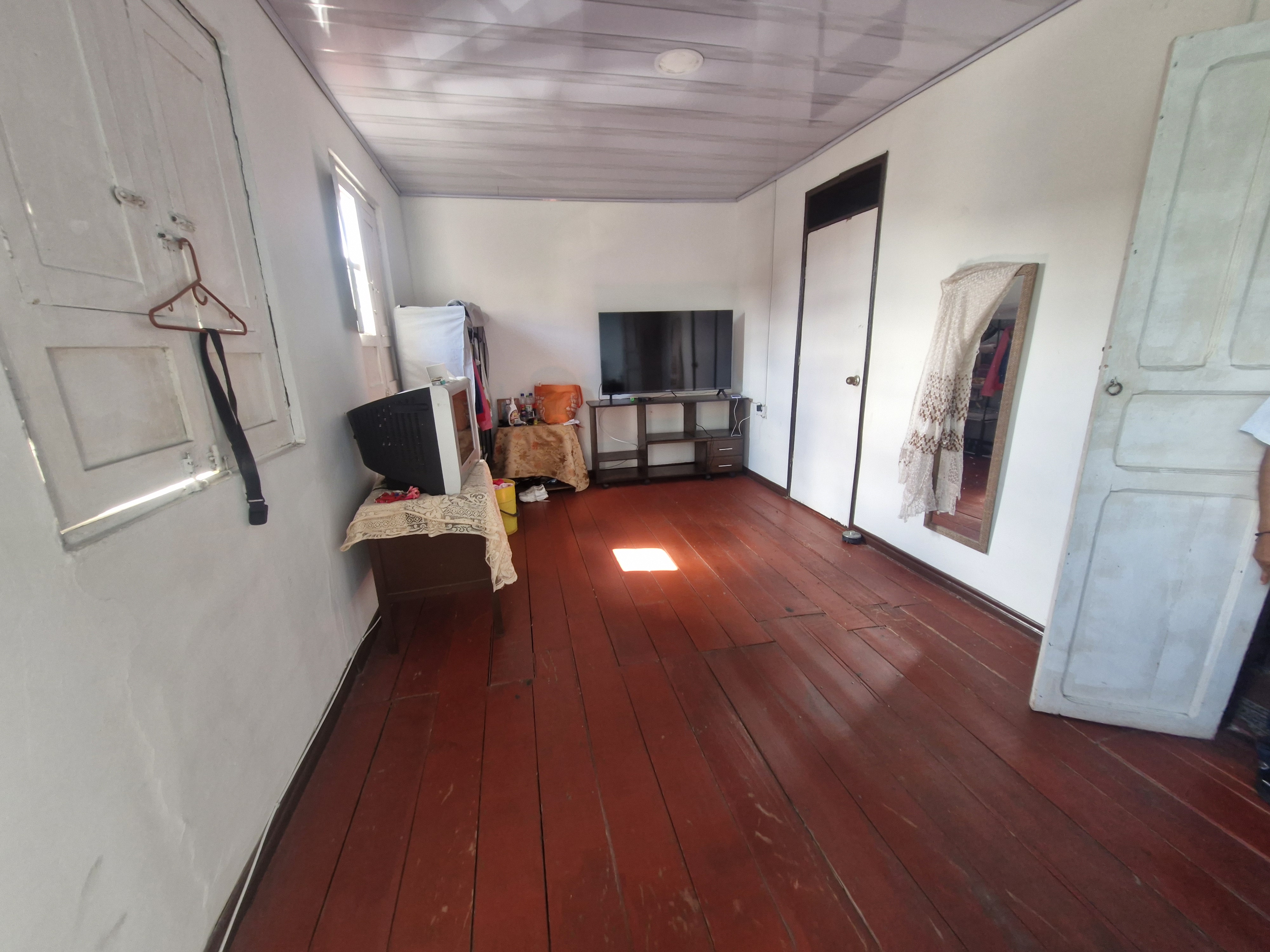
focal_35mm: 13
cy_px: 476
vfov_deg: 89.9
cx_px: 635
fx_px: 477
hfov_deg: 106.2
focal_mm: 1.74
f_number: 2.2
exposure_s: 1/60
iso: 125
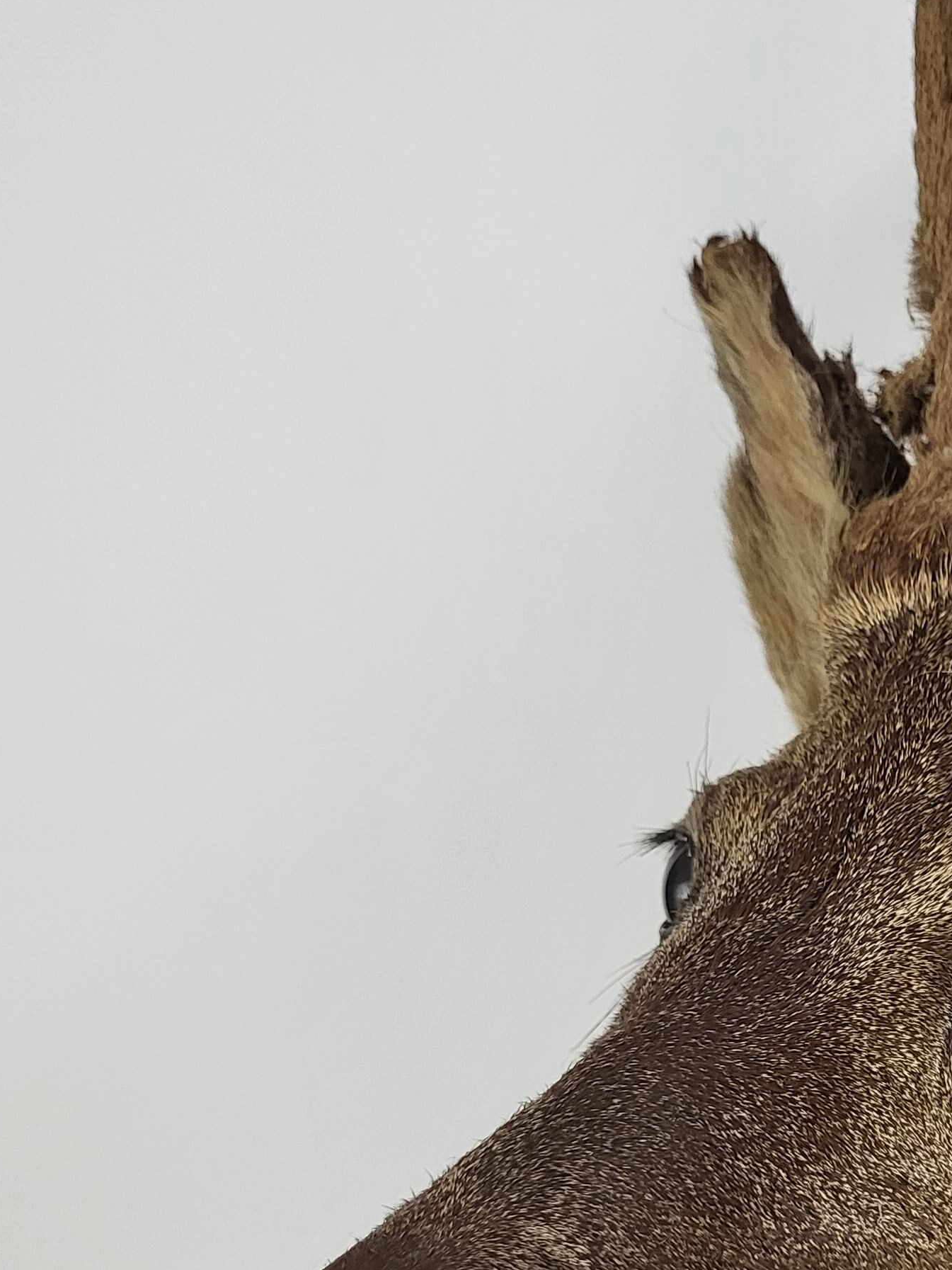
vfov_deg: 33.0
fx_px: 2127
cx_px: 1041
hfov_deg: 23.7
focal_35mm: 58
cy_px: 841
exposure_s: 1/100
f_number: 1.8
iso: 250
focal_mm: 5.4
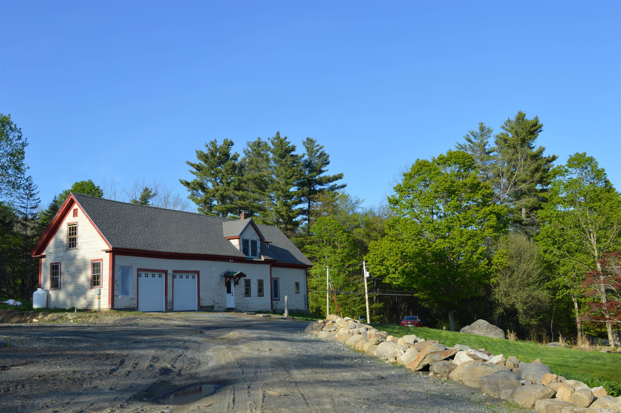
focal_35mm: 38
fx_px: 646
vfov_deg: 35.4
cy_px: 206
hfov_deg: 51.3
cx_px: 310
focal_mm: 25
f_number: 8
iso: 100
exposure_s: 1/250
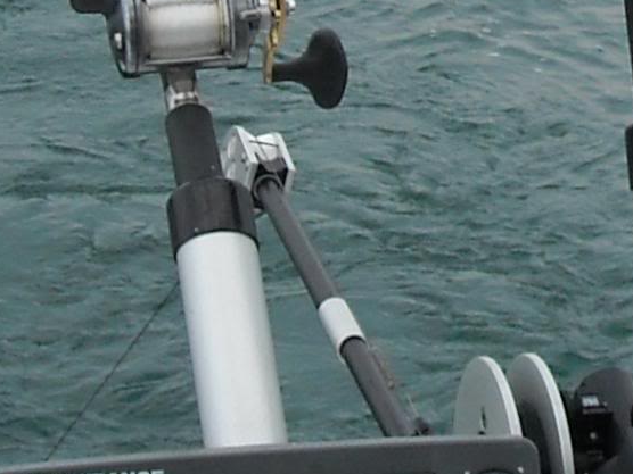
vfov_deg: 7.5
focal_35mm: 195
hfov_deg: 10.0
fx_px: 3566
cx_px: 666
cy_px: -234
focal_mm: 5.7
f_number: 5.6
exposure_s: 1/250
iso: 80
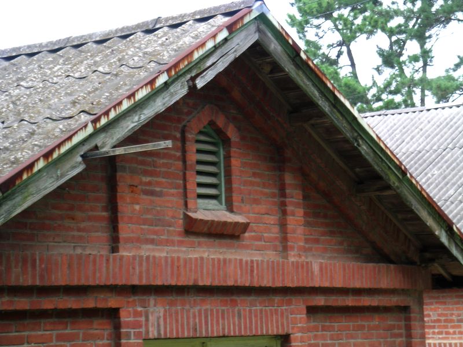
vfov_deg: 12.8
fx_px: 1552
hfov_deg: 17.0
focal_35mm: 116
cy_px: 174
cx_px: 232
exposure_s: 1/60.3
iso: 55
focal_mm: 24
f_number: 4.6
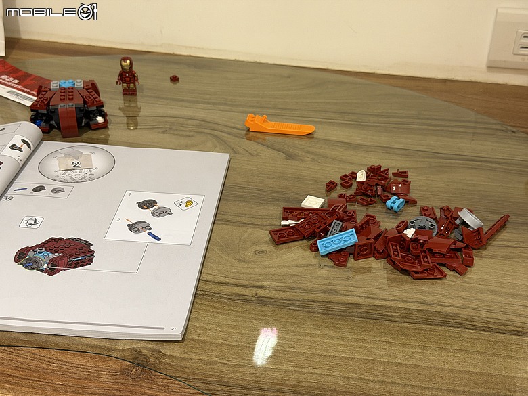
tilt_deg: -32.3
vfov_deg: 30.3
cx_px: 264
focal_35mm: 48
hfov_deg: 39.7
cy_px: 198
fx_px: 732
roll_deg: -0.5
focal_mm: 6.76
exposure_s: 1/60
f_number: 1.78
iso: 250
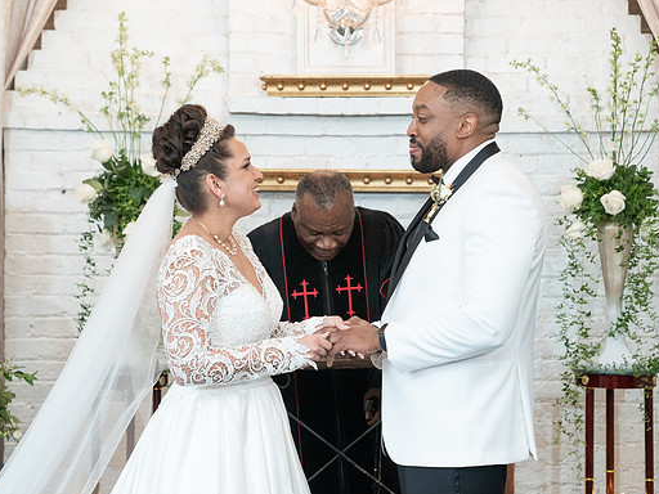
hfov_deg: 22.0
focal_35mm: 89
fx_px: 1694
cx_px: 359
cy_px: 253
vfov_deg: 16.6
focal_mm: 70
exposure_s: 1/100
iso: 2000
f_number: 4
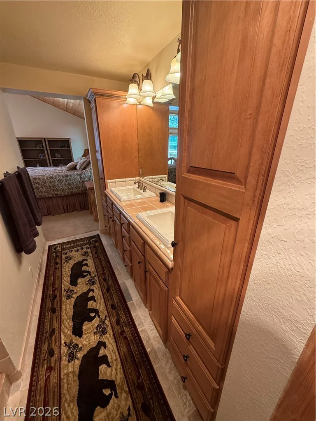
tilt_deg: -20.4
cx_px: 158
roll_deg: -0.6
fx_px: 170
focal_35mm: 14
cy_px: 210
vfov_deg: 102.1
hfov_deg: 85.7
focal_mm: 2.22
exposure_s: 1/60
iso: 200
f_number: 2.2
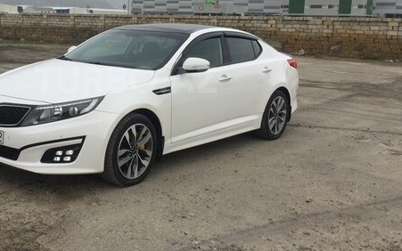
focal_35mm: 45
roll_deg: -1.1
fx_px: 493
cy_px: 80
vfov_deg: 28.4
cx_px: 126
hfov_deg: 43.6
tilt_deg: -5.0
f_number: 2.2
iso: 32
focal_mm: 4.15
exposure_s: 1/444
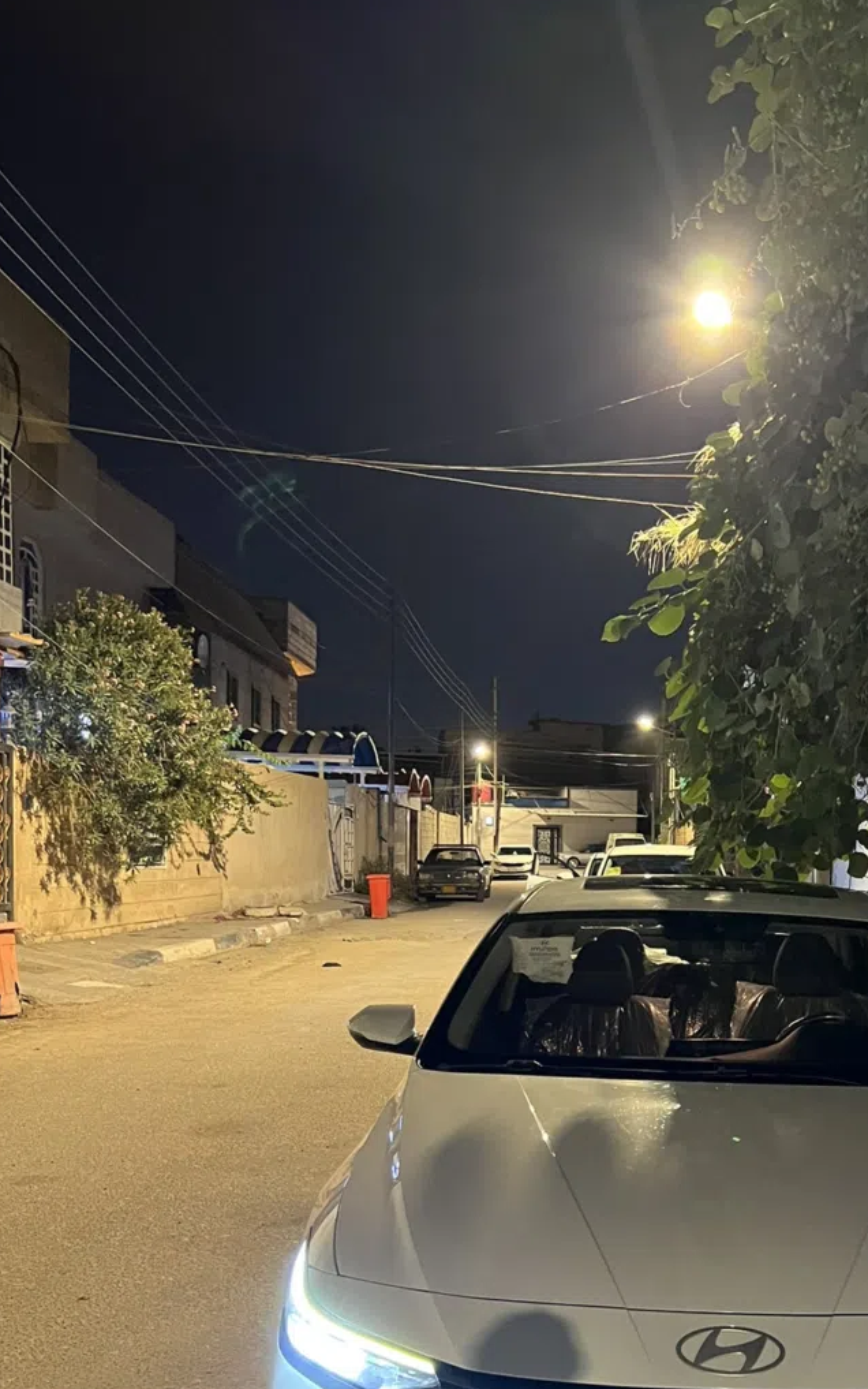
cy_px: 920
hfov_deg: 33.5
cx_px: 692
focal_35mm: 37
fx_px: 1400
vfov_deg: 51.8
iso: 500
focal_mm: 5.7
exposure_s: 1/34
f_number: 1.5
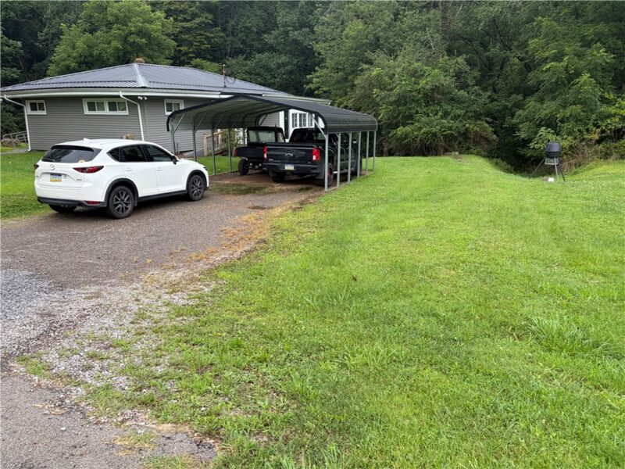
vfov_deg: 53.1
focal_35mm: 26
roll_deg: +0.8
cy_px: 234
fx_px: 469
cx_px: 312
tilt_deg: -12.4
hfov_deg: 67.3
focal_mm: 5.96
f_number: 1.6
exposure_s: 1/543
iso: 50
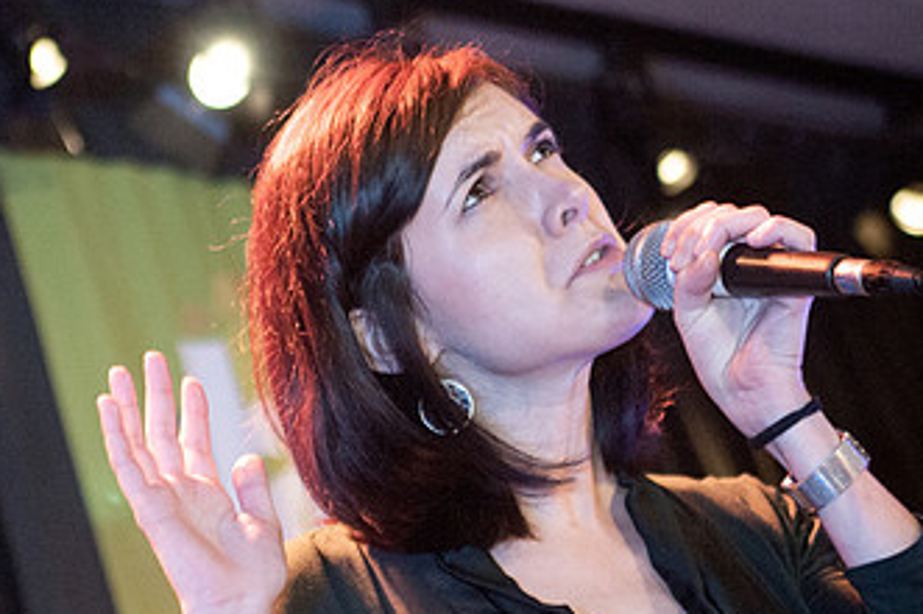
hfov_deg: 11.1
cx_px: 145
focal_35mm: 184
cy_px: 275
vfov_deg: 7.4
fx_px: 4713
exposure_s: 1/80
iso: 800
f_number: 2.8
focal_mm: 70
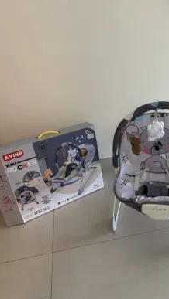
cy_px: 148
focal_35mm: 27
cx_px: 108
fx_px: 215
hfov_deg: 42.5
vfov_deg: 69.8
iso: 250
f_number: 1.78
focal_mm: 6.86
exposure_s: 1/60
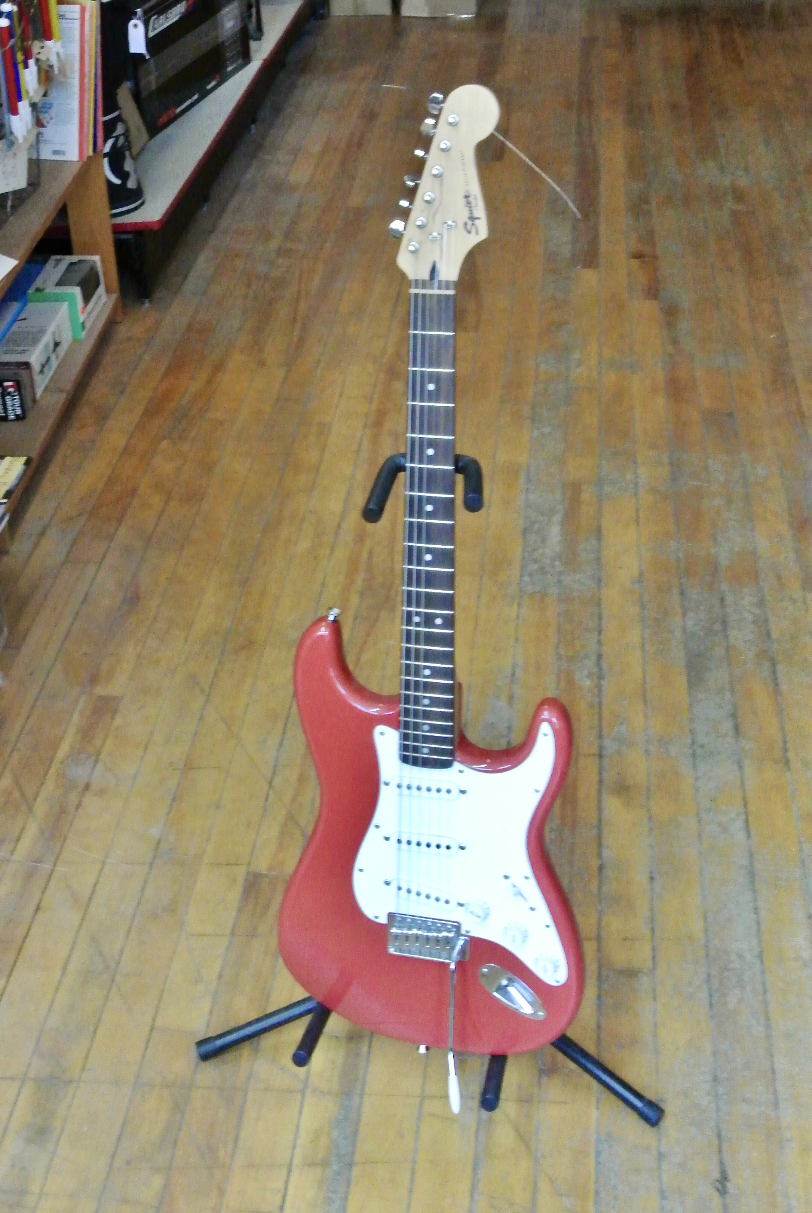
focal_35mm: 40
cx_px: 406
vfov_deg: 48.4
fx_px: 1349
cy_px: 606
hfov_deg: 33.5
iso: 2500
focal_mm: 15.1
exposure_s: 1/15
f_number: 4.2
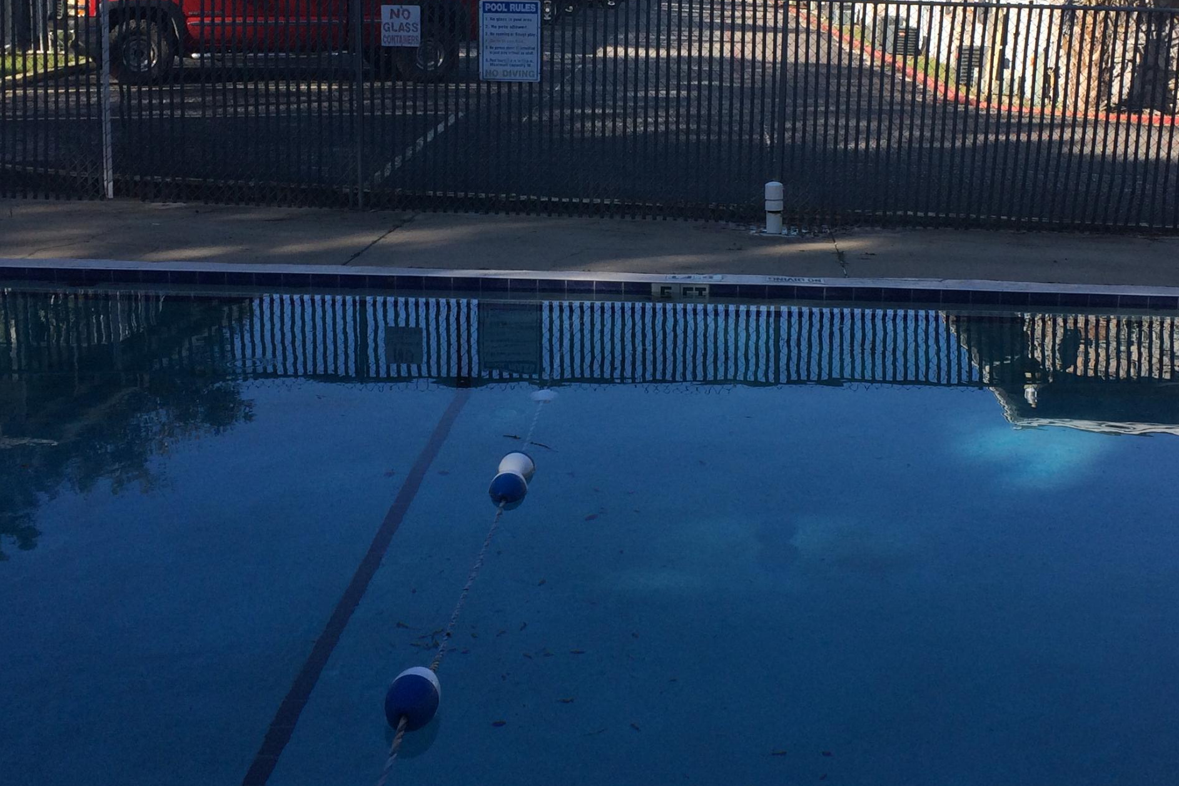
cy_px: 196
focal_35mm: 48
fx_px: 1572
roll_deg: -0.8
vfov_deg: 27.7
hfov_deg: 41.0
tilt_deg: -9.6
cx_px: 667
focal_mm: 4.15
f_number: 2.2
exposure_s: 1/1414
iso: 32
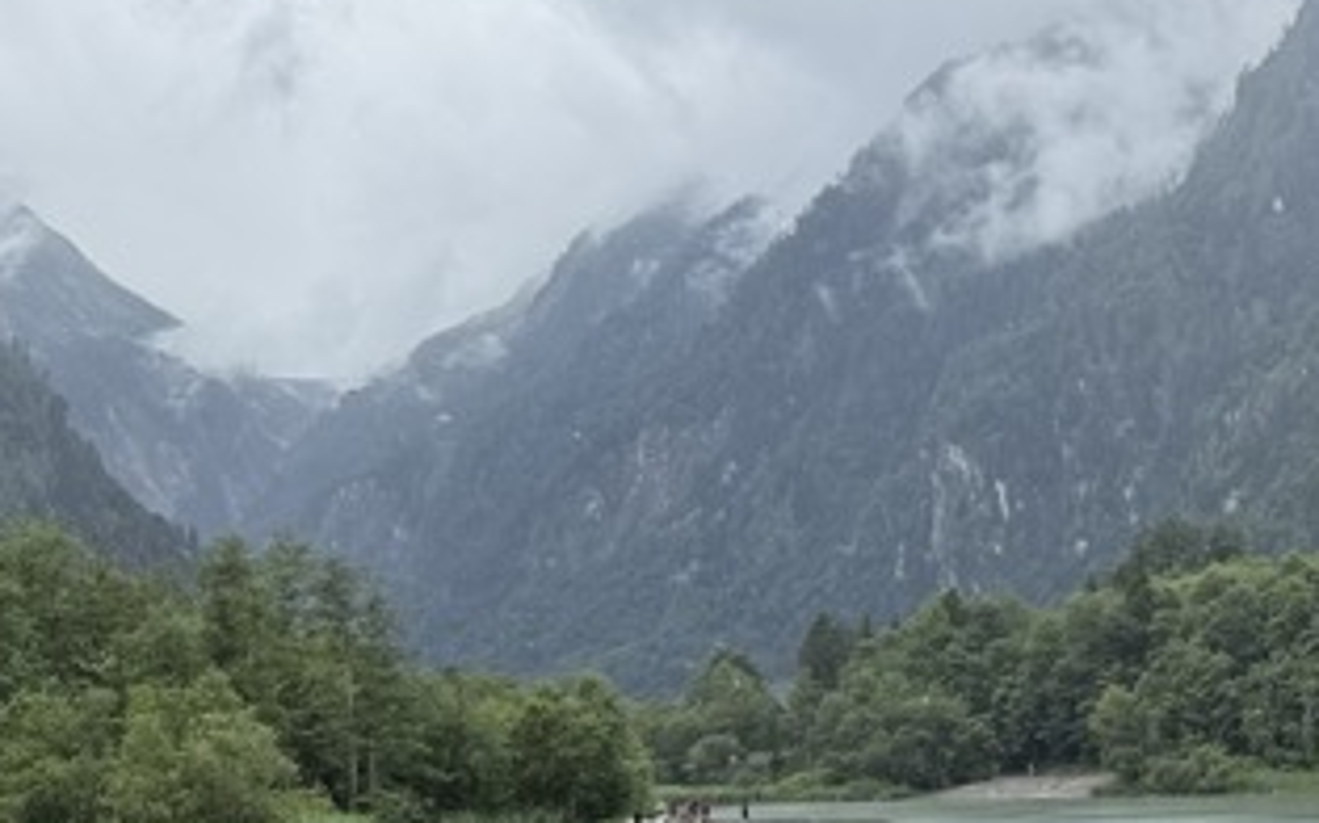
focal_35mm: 83
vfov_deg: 15.6
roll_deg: +2.0
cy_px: 676
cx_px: 1609
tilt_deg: +1.5
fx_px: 2983
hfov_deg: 22.8
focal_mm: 6.76
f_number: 1.78
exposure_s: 1/1949
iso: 80
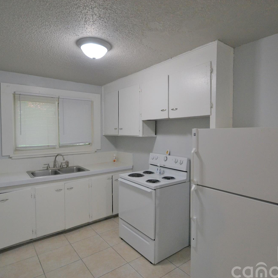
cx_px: 141
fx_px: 182
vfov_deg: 74.8
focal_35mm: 20
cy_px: 143
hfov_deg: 74.8
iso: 720
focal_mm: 10
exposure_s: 1/60
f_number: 3.5
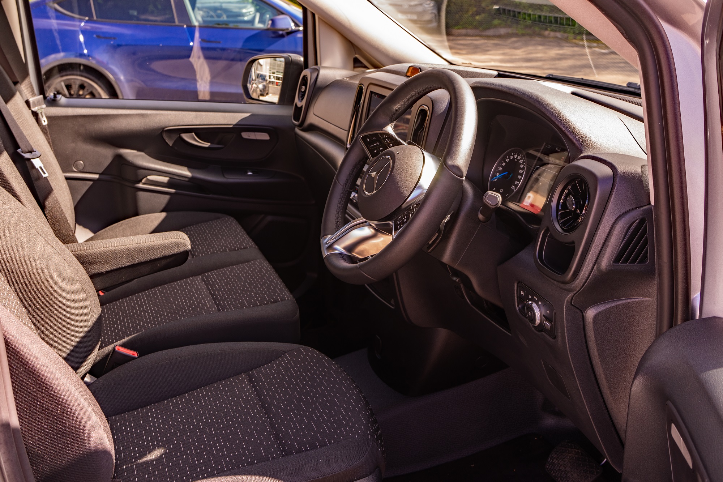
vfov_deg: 33.4
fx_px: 803
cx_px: 362
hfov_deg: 48.5
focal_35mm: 40
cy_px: 241
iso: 200
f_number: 9
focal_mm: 40
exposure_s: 1/25
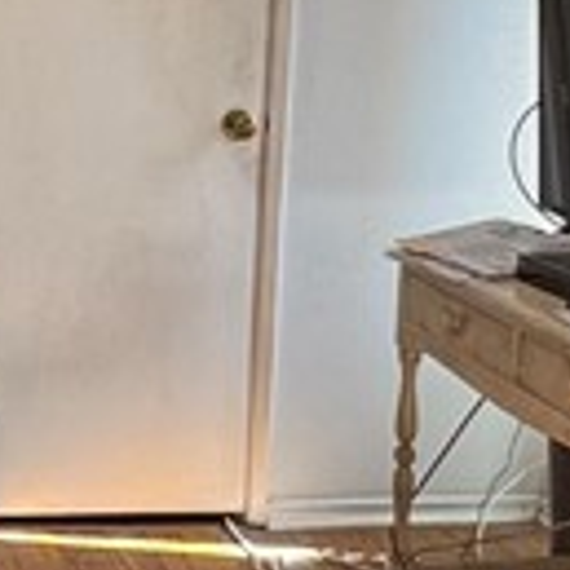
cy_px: 252
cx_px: -208
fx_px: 1826
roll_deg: +0.1
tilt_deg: -12.2
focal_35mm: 98
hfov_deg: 16.6
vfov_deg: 17.7
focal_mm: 2.22
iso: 125
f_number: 2.2
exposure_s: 1/99
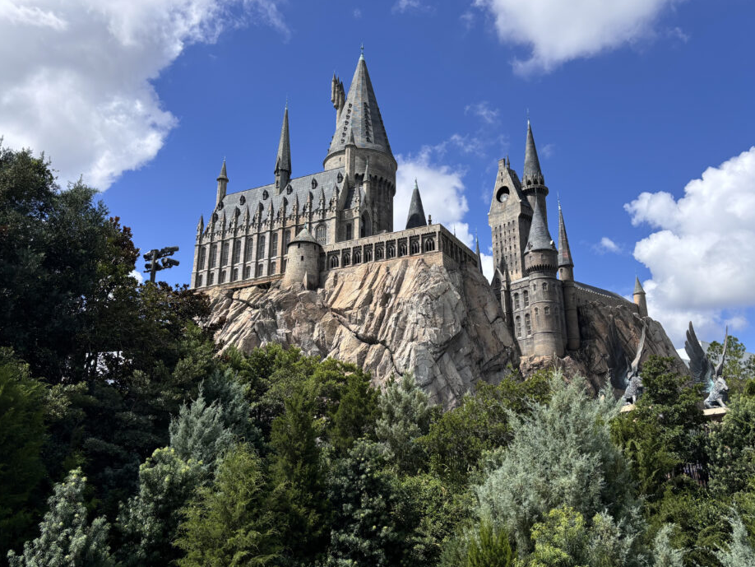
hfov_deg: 61.6
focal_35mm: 29
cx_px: 398
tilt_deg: +18.6
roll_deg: -0.6
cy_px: 255
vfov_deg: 48.2
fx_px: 633
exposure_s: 1/3413
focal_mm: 5.96
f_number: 1.6
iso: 50
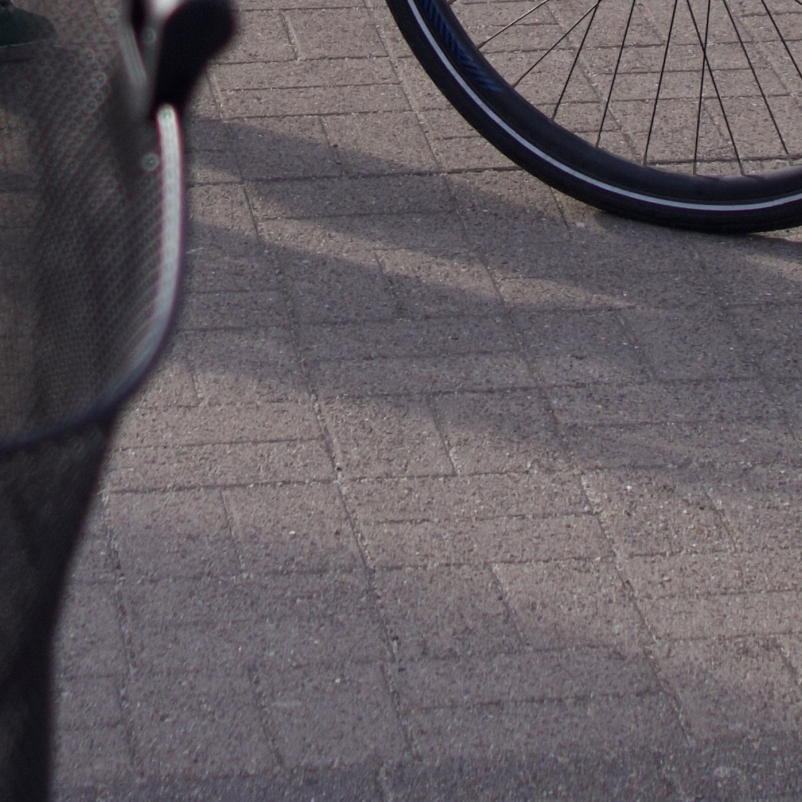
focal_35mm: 193
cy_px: -813
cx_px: 320
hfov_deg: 9.1
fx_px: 5059
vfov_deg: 8.6
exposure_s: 1/2000
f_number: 2.8
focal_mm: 23
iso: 320
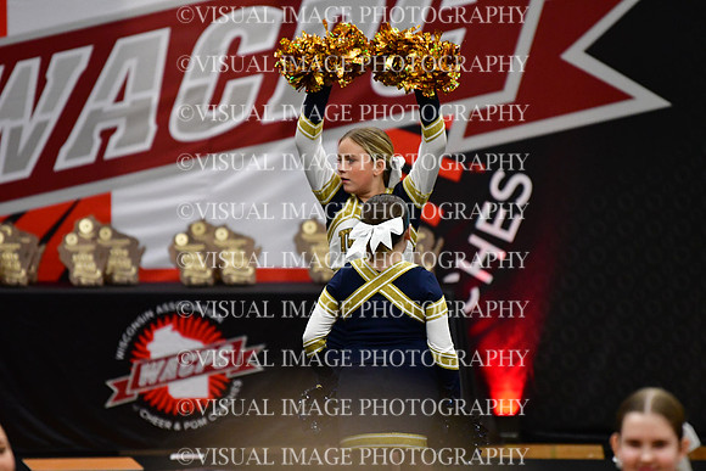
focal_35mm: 300
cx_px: 353
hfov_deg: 6.9
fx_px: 5884
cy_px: 236
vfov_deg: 4.6
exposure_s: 1/800
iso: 4000
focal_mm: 200
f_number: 2.8
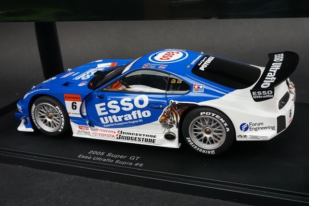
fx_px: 348
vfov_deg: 33.0
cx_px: 154
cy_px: 103
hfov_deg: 47.9
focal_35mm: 40
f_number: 13
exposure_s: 1/8
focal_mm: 27
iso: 3200
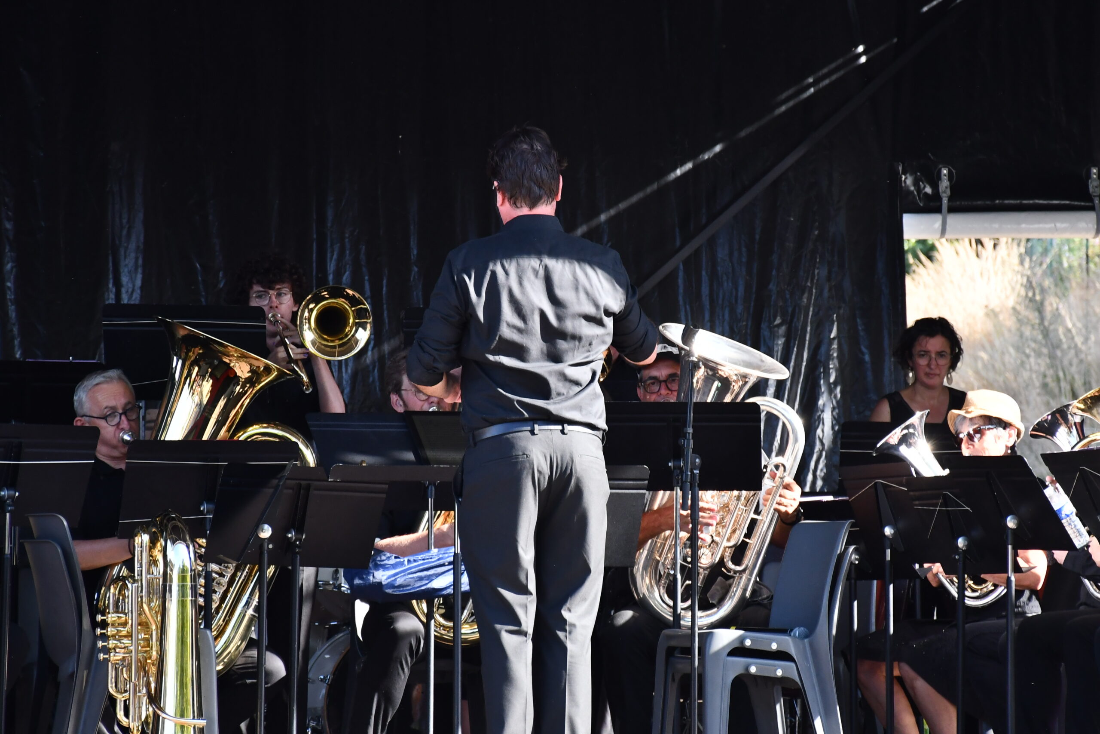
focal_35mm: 224
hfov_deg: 9.2
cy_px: 367
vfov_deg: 6.1
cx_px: 550
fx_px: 6844
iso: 800
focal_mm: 112
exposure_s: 1/500
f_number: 5.6
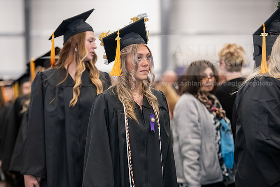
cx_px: 140
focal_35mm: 130
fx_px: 1011
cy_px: 94
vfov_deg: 10.6
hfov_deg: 15.8
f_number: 3.2
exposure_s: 1/200
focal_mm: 130
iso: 3200
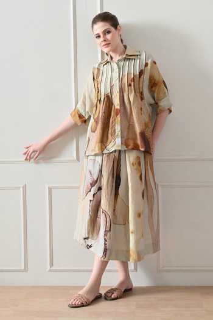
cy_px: 160
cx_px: 106
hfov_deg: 29.2
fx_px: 408
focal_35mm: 46
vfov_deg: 42.7
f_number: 7.1
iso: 250
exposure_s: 1/160
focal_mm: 46
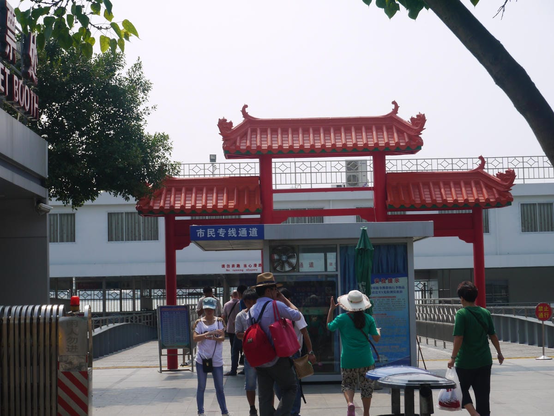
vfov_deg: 20.4
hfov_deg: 27.0
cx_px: 277
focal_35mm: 72
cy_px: 208
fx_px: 1152
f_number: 10
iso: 160
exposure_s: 1/320
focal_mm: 36
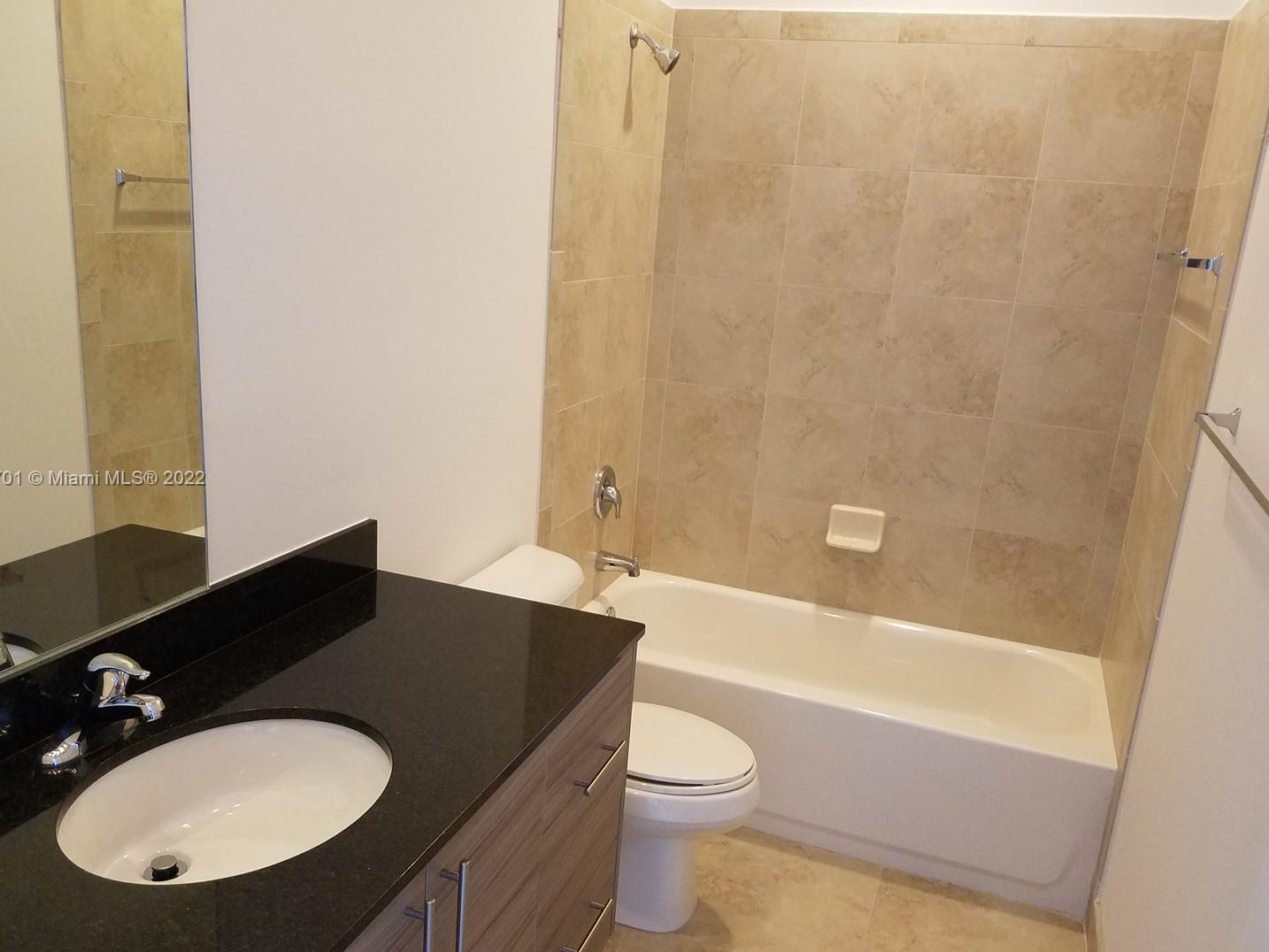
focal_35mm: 29
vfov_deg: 48.2
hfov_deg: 61.7
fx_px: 1063
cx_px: 630
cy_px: 480
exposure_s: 1/15
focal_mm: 4.2
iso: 250
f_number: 1.7
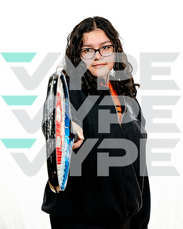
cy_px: 114
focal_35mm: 96
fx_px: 647
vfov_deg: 20.1
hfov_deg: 16.1
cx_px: 93
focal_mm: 67
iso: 160
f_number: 8
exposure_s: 1/250
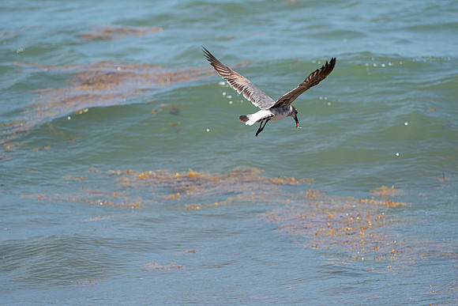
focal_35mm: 400
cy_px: 153
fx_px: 5090
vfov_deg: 3.4
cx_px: 229
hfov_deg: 5.2
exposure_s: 1/1250
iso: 640
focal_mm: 400
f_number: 10
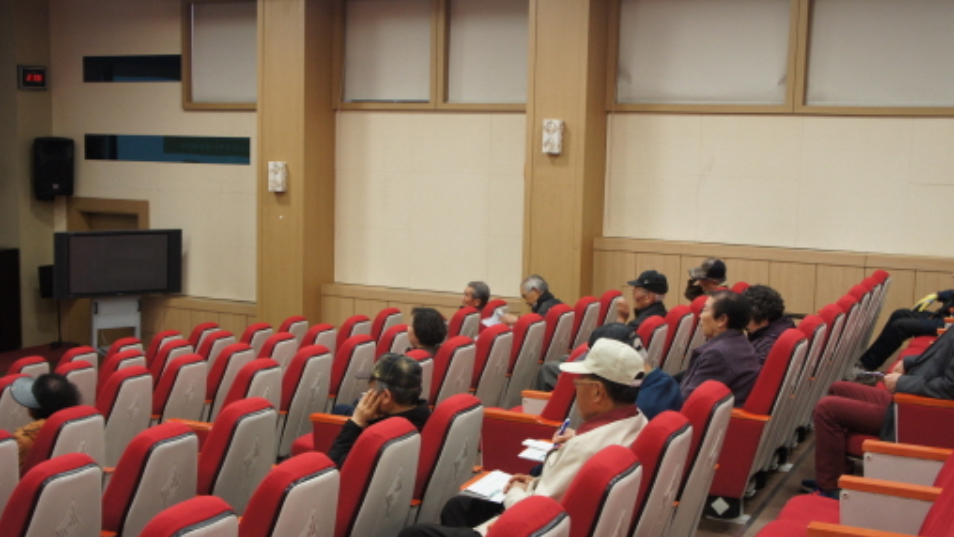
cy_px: 295
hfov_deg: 44.5
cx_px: 445
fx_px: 1164
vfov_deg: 26.0
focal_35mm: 46
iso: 400
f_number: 4
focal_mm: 24
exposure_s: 1/25
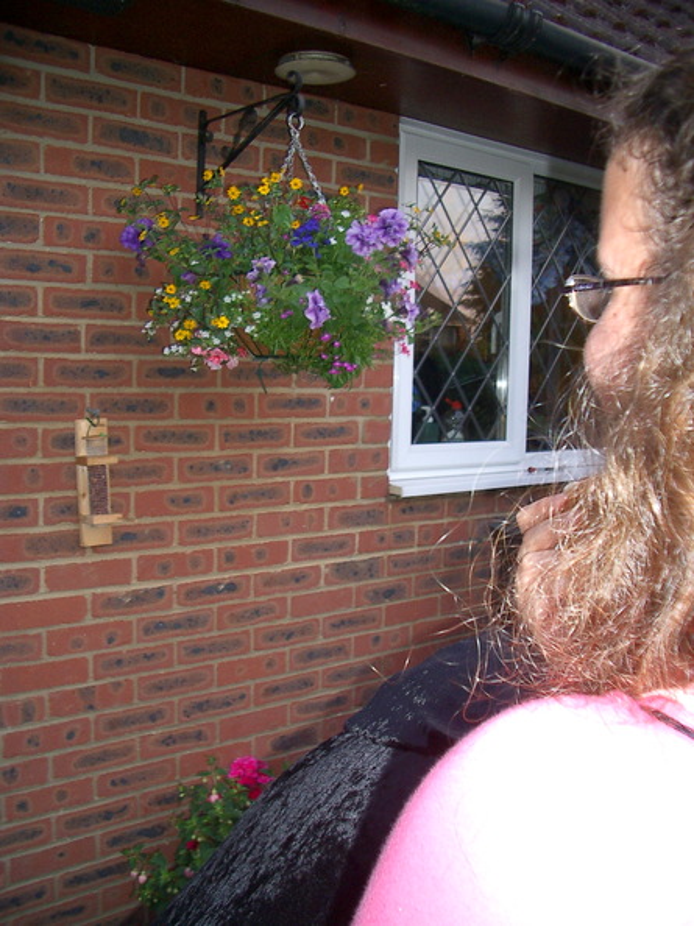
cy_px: 463
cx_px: 347
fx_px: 936
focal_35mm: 35
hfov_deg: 40.7
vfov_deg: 52.6
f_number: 2.6
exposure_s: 1/40
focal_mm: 5.8
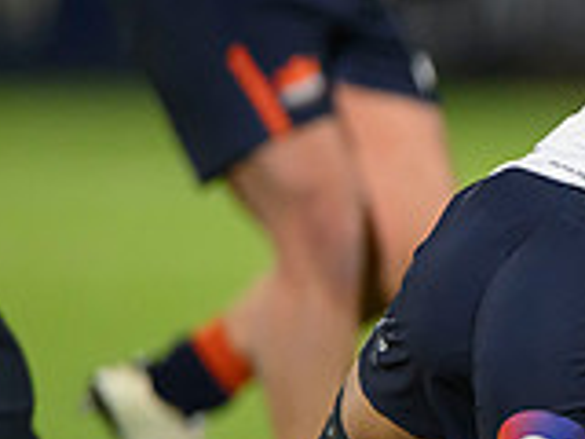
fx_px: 28189
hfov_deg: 1.2
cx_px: 1241
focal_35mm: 1668
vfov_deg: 0.9
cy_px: 315
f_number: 3.2
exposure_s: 1/1000
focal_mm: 400
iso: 4000
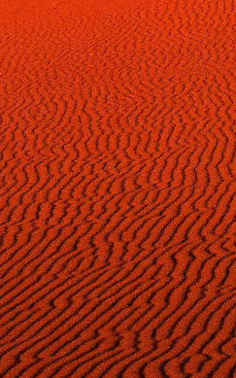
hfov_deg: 4.3
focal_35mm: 293
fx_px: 3018
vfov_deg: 7.1
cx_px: 751
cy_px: -170
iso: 500
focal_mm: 31
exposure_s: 1/250
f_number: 10
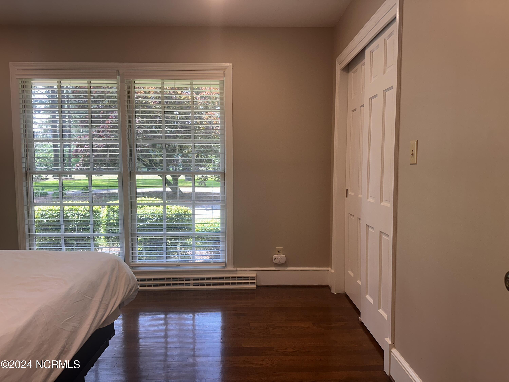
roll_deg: -2.8
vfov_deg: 56.8
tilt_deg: -8.1
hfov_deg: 71.6
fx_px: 353
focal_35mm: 24
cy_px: 191
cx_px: 254
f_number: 1.78
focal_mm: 6.86
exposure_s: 1/120
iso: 64
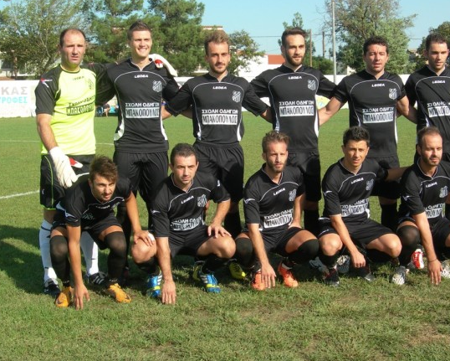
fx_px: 813
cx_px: 250
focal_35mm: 61
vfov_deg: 25.0
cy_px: 156
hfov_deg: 30.9
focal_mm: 10.6
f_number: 5.4
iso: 50
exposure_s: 1/298
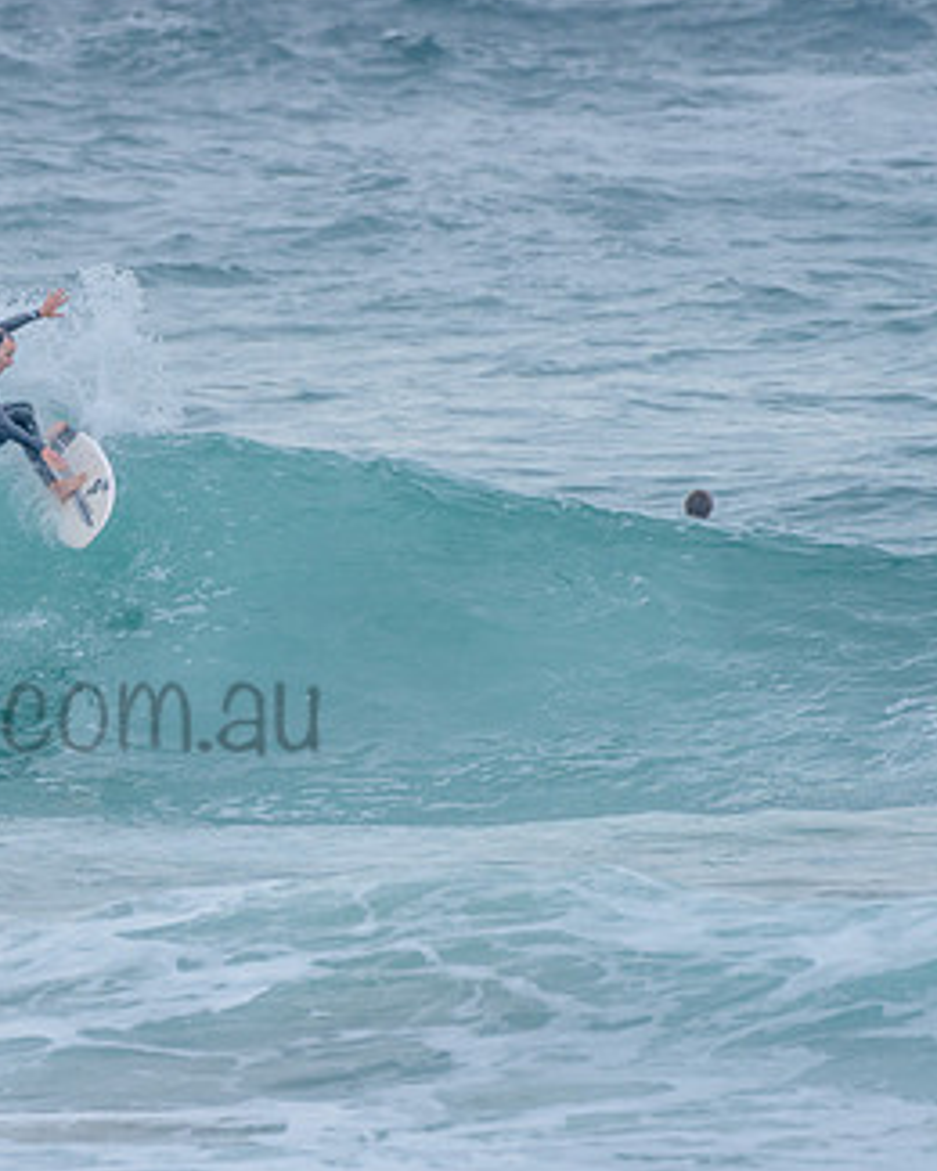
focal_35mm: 1027
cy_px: 513
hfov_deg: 1.5
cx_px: -58
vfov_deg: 1.9
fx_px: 35600
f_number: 5.6
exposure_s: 1/1250
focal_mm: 500
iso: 720
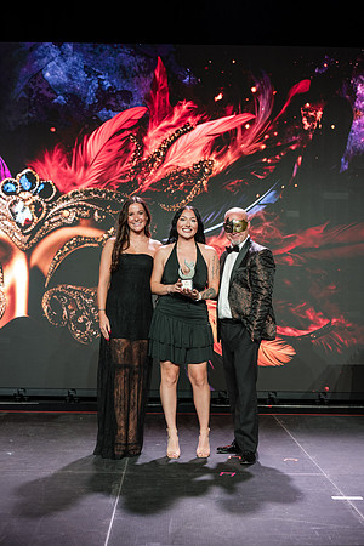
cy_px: 273
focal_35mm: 50
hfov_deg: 27.0
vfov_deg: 39.6
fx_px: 758
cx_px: 182
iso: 800
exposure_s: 1/160
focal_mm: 50
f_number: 2.8
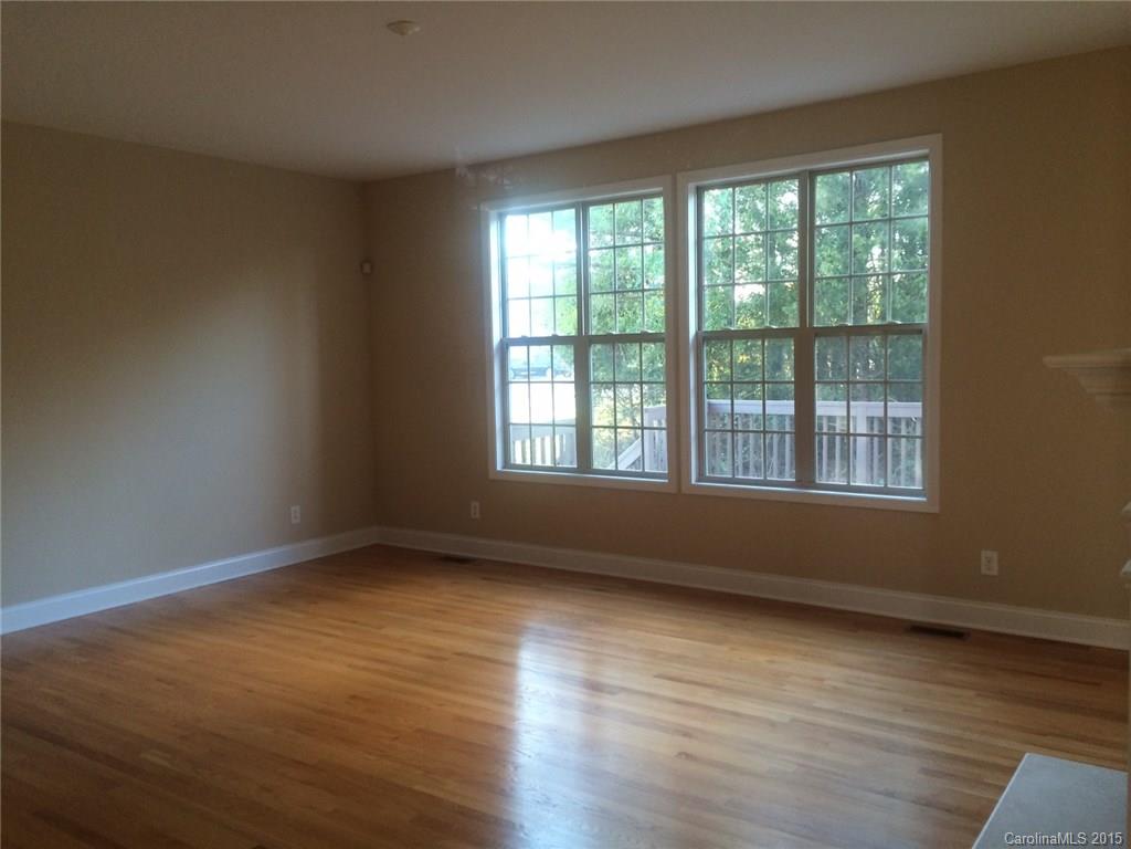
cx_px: 566
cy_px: 424
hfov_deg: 60.0
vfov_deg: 46.8
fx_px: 980
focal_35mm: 30
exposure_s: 1/30
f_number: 2.2
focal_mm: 4.12
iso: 100
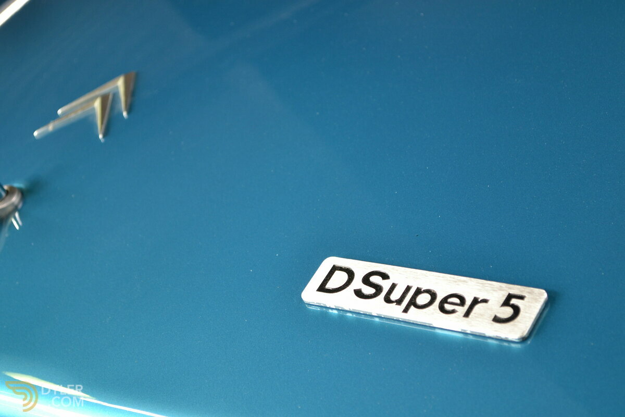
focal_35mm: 78
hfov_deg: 26.0
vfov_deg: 17.5
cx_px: 312
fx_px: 1354
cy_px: 208
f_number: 5.6
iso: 400
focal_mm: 52
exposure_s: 1/20
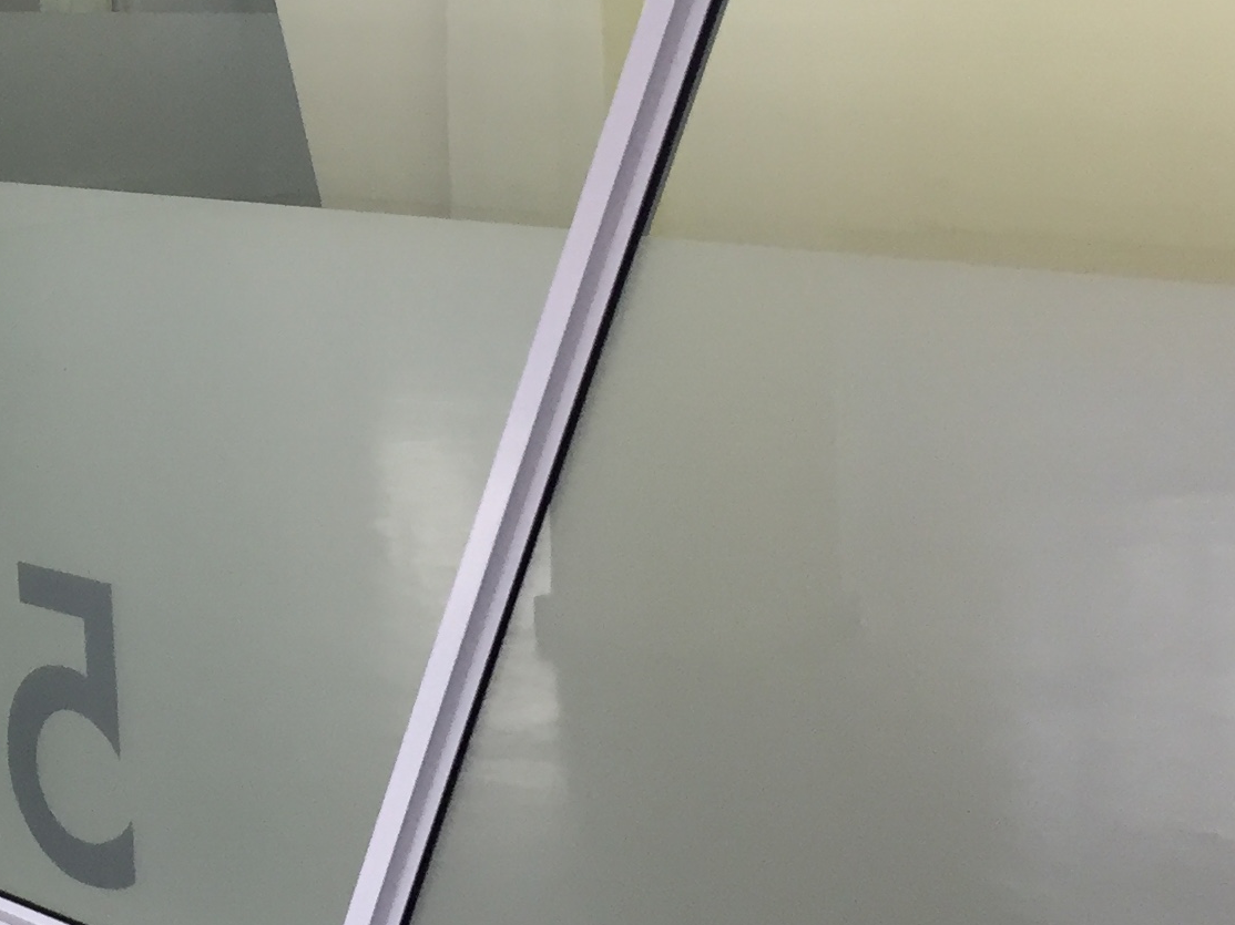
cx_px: -431
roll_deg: +2.2
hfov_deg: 20.7
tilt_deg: -2.9
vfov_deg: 17.1
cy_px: 107
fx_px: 3032
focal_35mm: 85
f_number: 2.2
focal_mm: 4.15
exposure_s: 1/33
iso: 32
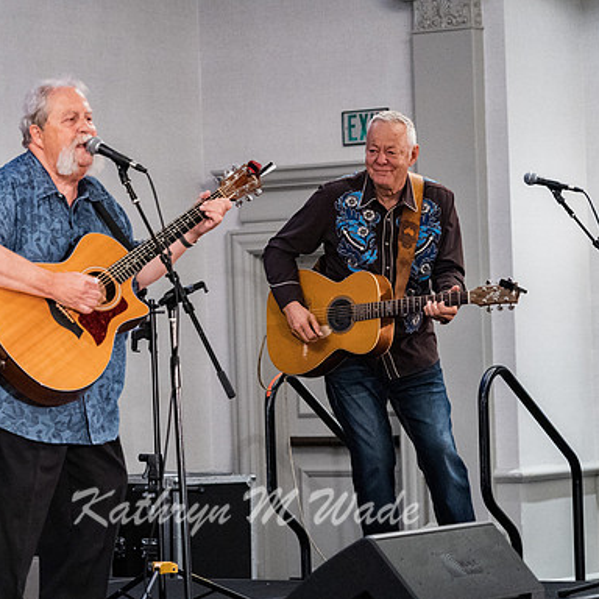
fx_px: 3269
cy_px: 300
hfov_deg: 10.5
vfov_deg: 10.5
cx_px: 245
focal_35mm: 167
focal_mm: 130
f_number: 6.3
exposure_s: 1/250
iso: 12800
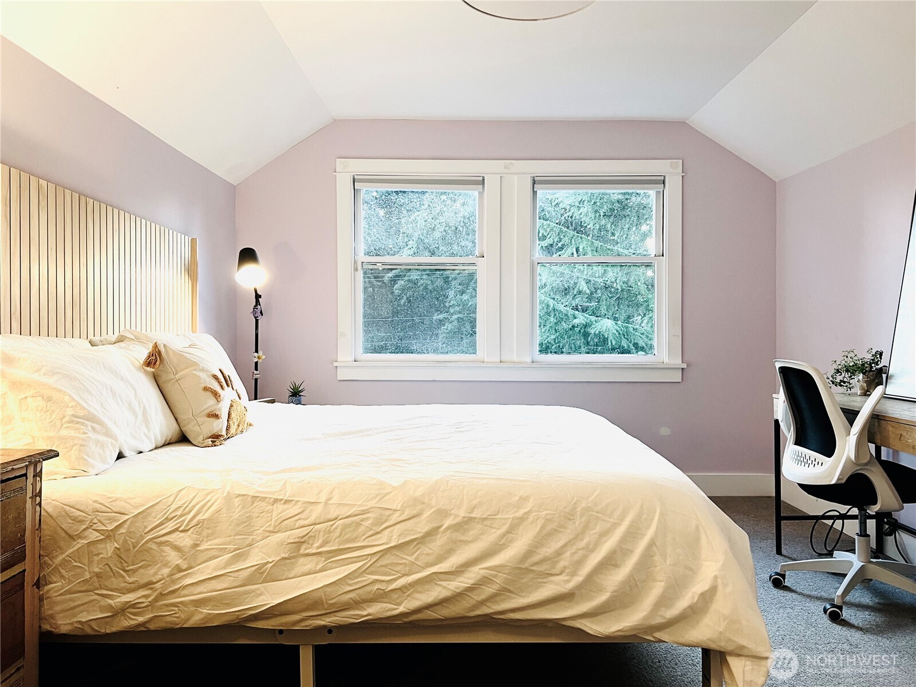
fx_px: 688
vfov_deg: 53.1
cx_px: 458
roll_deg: -0.1
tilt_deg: -0.8
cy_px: 344
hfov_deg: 67.3
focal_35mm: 26
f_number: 1.5
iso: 100
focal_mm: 5.7
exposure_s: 1/60
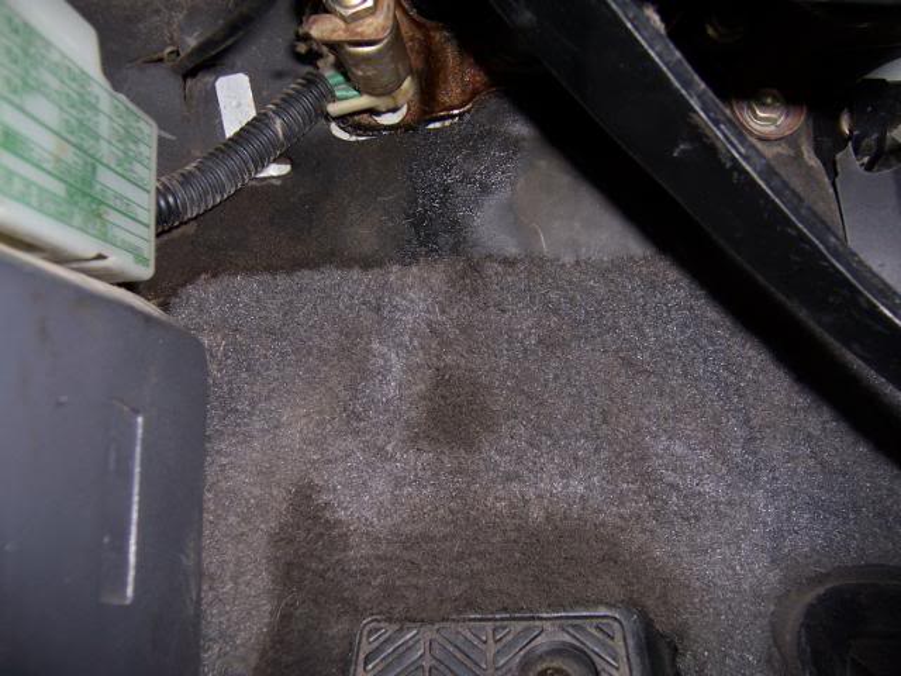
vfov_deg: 42.9
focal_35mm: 33
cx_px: 450
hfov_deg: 55.4
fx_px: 859
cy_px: 338
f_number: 2.8
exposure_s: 1/60
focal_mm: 5.5
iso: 80
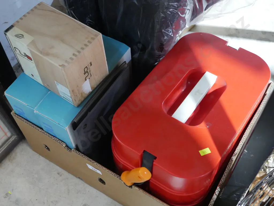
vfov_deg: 30.3
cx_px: 137
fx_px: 380
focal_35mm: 48
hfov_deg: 39.6
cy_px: 103
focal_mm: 24
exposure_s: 1/20
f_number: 5.2
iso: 3200
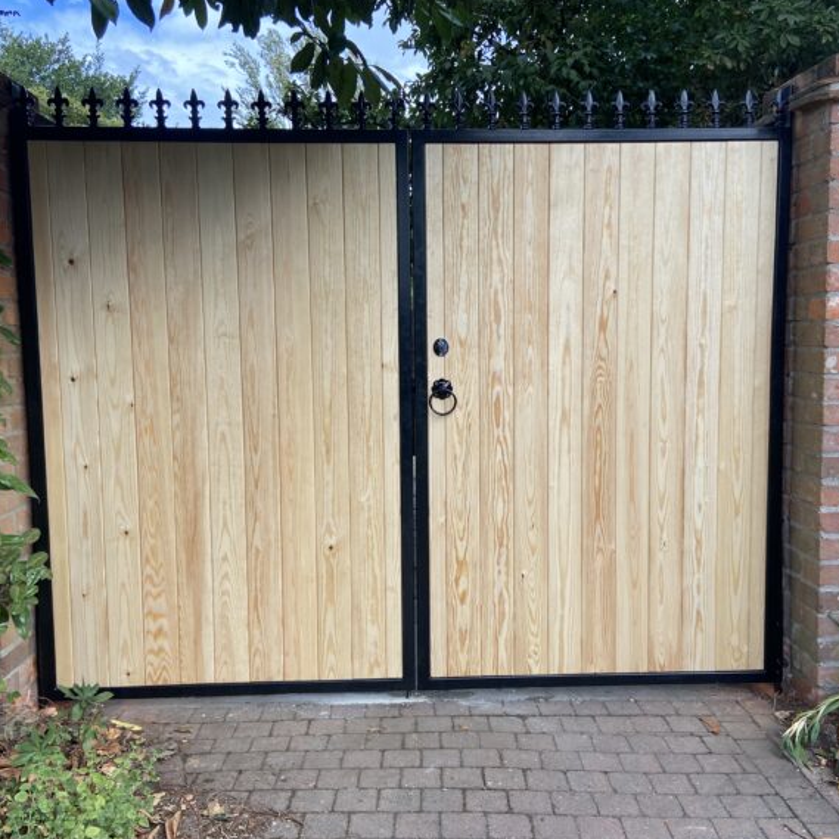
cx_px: 436
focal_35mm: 31
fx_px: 850
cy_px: 419
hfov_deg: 52.5
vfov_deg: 52.5
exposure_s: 1/529
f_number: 1.8
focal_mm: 4.25
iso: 32
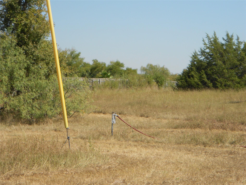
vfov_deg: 17.2
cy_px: 92
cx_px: 123
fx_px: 611
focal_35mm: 86
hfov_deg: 22.8
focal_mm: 15.4
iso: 80
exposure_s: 1/320
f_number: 6.3
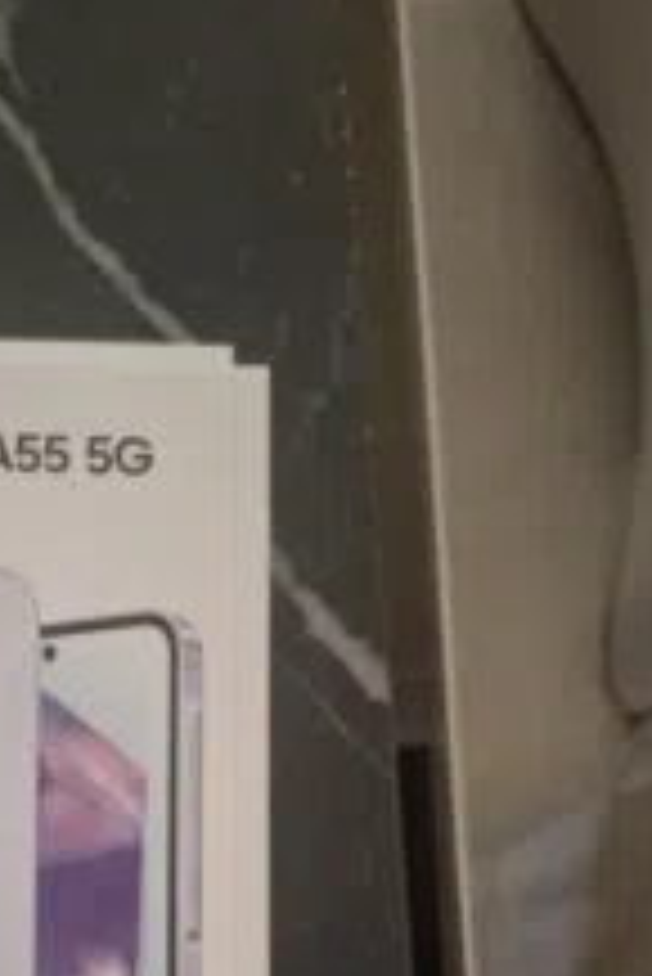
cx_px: 13
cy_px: 886
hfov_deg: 28.8
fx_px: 1193
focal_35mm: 44
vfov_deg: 40.9
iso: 800
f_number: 1.8
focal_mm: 5.54
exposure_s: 1/25
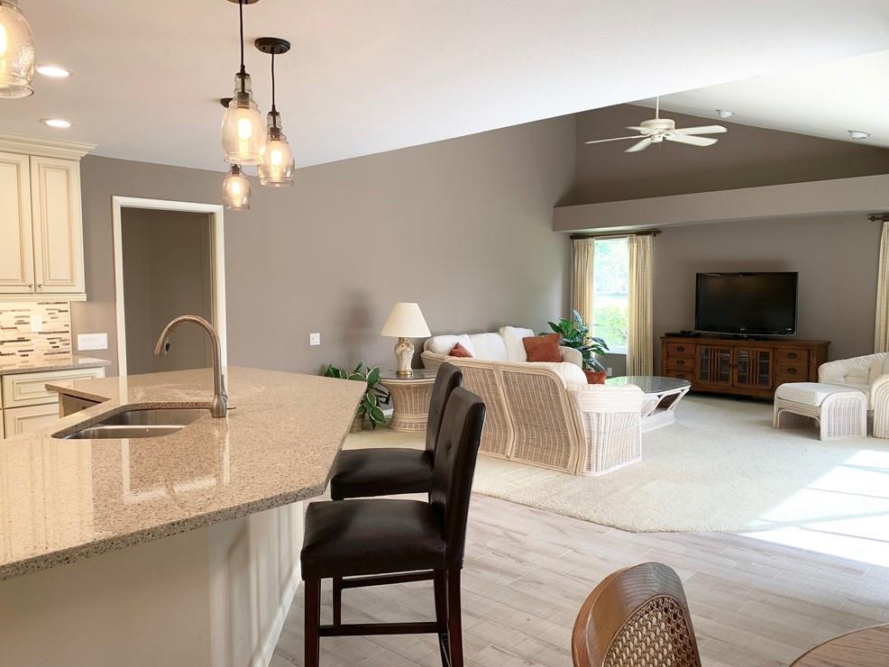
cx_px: 440
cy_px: 344
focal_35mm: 27
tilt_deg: -4.1
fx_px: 694
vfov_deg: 51.4
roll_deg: +1.1
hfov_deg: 65.3
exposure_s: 1/60
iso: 50
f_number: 1.8
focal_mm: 4.25
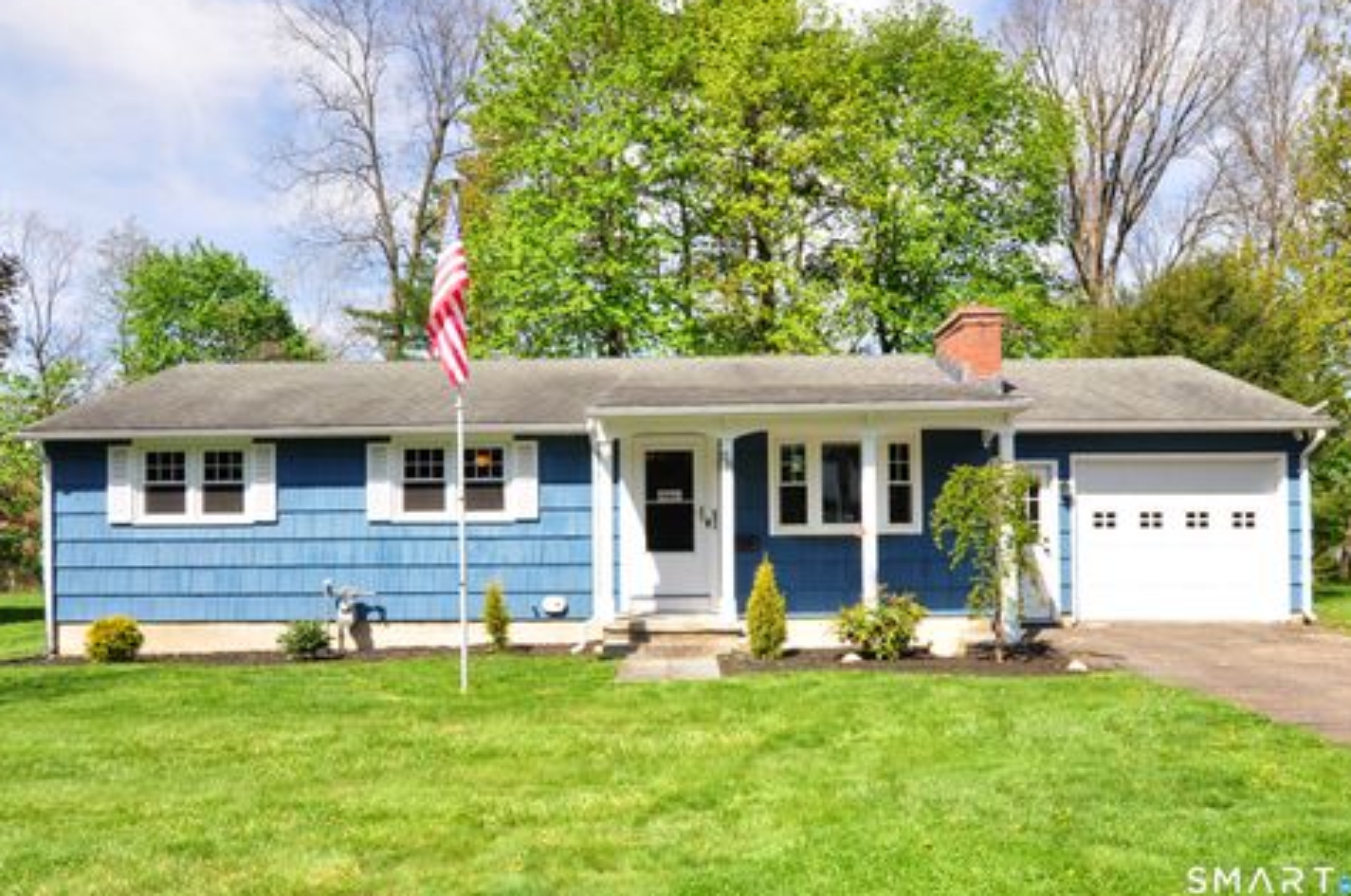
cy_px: 432
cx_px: 688
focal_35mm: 21
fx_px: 769
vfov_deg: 60.4
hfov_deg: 82.6
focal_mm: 13
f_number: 8
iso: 250
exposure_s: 1/250
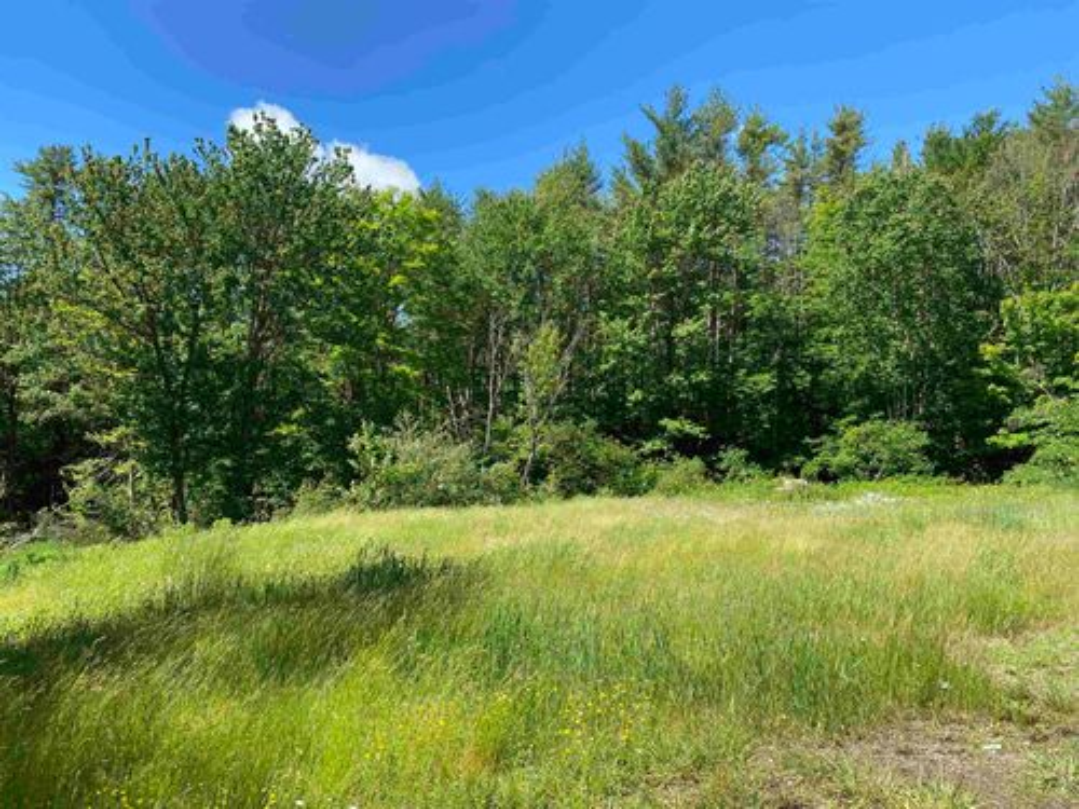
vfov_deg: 53.1
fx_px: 810
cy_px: 404
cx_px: 540
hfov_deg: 67.3
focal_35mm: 26
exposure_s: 1/1232
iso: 32
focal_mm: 4.25
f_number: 1.8
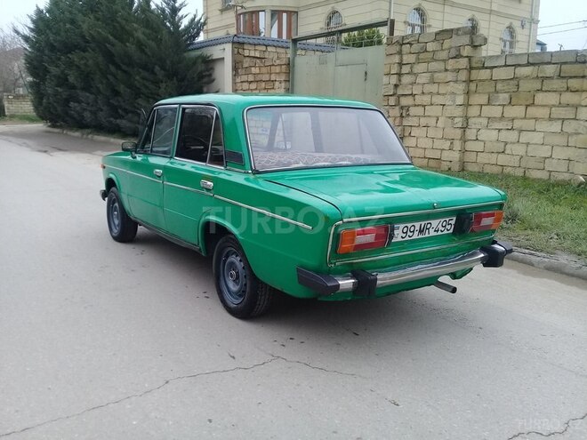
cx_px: 294
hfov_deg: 58.4
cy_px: 220
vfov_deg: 45.4
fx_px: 526
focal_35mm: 31
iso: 50
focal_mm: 3.3
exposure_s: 1/122
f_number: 2.2
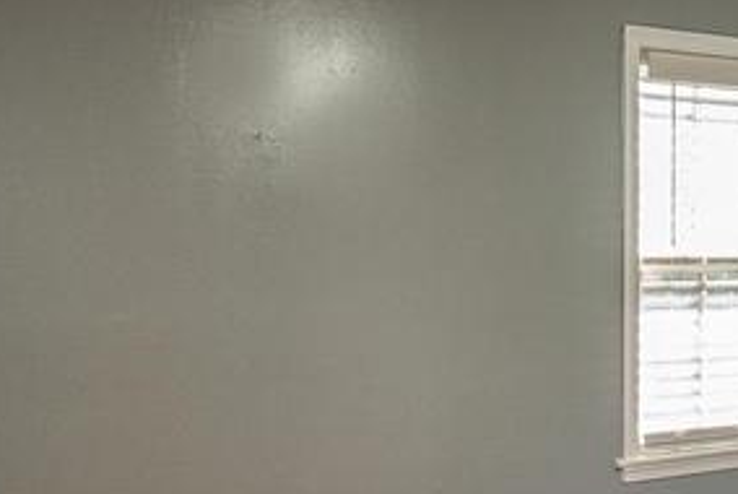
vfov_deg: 25.1
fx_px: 1108
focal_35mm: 54
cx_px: 712
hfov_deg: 34.1
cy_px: 243
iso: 100
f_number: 11
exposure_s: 1/1.67
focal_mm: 10
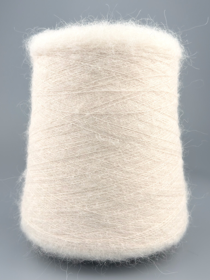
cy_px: 140
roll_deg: -0.8
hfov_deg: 56.8
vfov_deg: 71.6
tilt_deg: -7.1
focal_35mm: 24
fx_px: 194
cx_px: 105
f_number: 1.78
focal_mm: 6.76
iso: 64
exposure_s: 1/1126
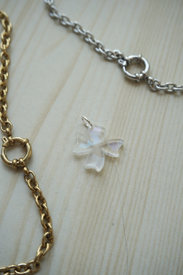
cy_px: 138
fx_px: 309
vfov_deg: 47.9
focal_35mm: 40
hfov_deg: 33.0
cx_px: 92
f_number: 5
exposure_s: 1/60
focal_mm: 27
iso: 100
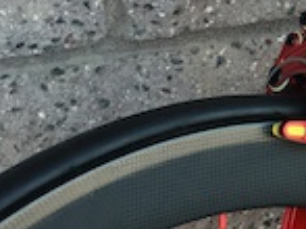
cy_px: 15
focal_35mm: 158
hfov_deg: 11.6
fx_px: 1396
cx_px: 556
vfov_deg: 9.3
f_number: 2.2
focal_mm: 4.15
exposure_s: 1/120
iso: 40
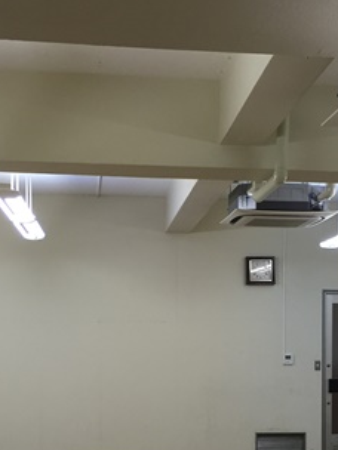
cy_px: 348
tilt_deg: +0.2
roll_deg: -0.4
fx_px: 794
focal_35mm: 61
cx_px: 209
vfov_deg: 31.0
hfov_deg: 24.0
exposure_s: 1/30
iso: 50
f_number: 2.2
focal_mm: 4.15
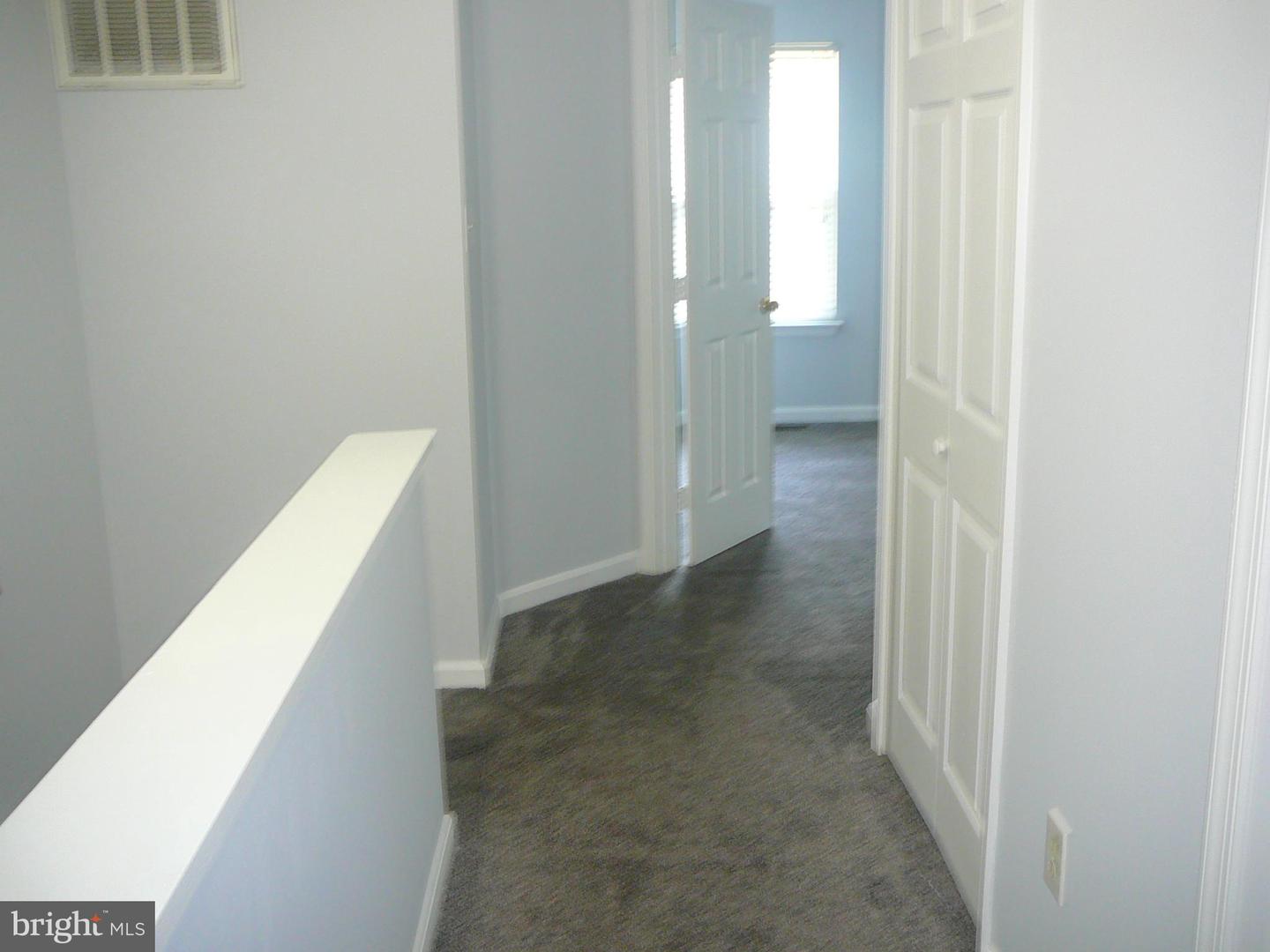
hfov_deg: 52.6
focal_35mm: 35
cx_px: 635
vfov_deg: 40.7
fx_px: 1284
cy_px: 476
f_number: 2.8
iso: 125
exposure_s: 1/8
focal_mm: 5.2
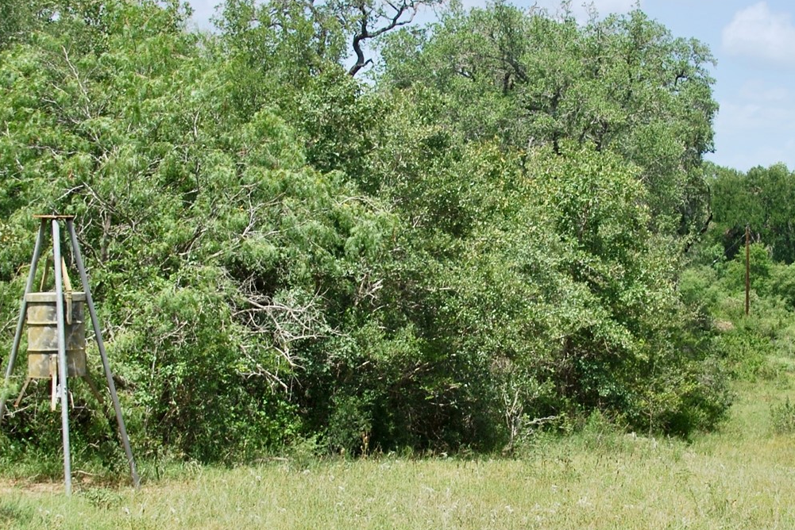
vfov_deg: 13.2
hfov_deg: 19.6
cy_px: 239
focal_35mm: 104
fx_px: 2297
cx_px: 544
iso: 100
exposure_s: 1/200
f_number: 7.1
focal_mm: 32
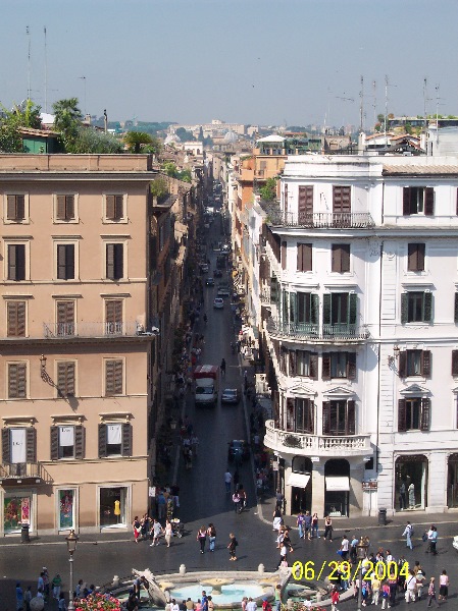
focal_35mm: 89
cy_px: 306
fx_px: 1572
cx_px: 229
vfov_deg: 22.0
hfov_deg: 16.6
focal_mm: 18.7
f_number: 6.7
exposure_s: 1/350
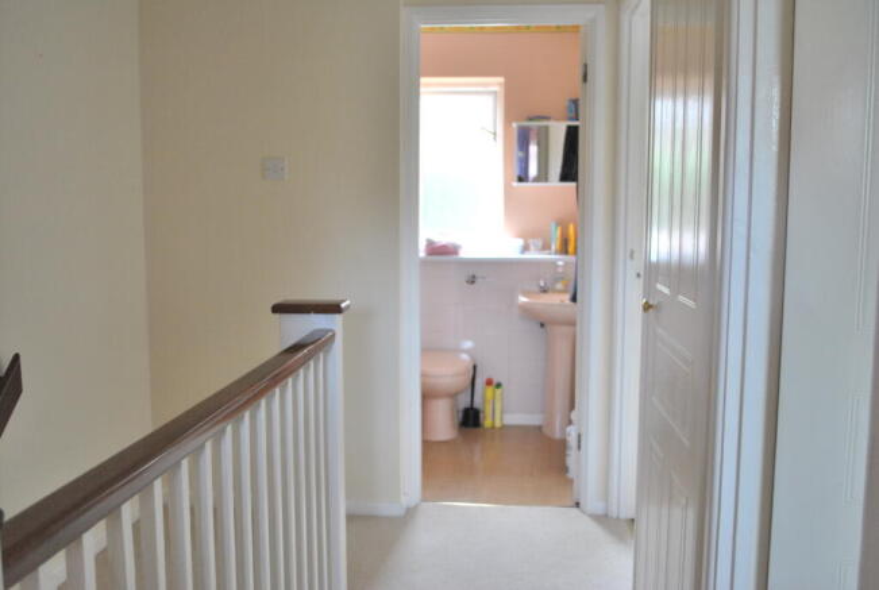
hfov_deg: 57.1
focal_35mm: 33
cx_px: 440
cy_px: 295
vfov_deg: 40.1
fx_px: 807
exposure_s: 1/30
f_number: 4
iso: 400
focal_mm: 22
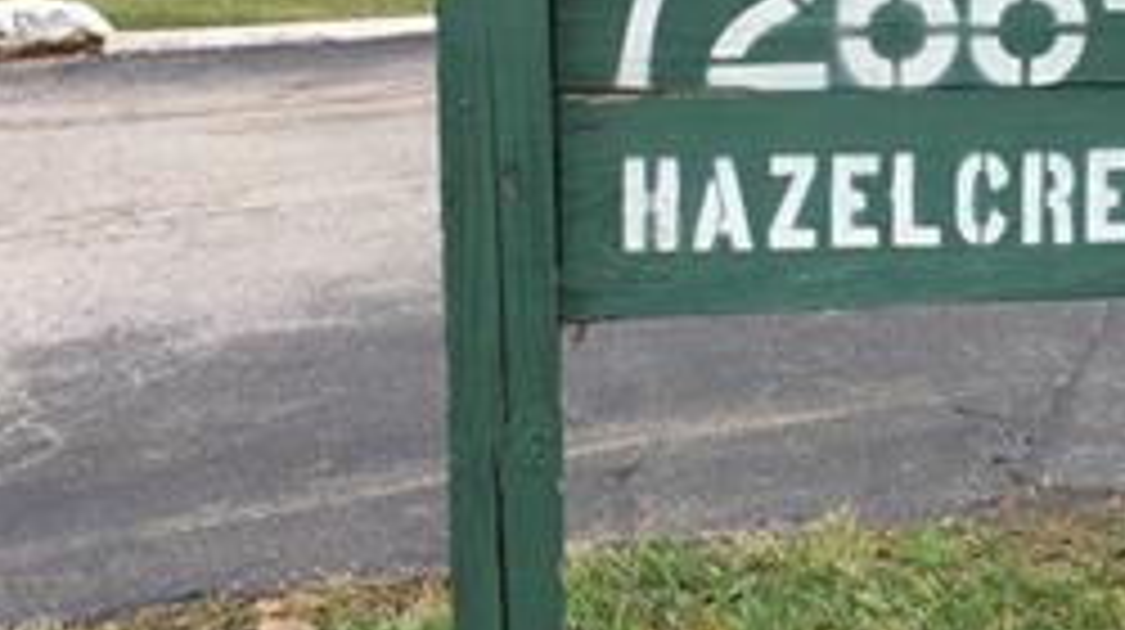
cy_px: 135
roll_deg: -2.5
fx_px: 2414
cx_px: 927
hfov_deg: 25.7
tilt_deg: -9.0
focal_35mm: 81
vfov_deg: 14.8
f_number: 2.2
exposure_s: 1/534
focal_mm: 4.15
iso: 32
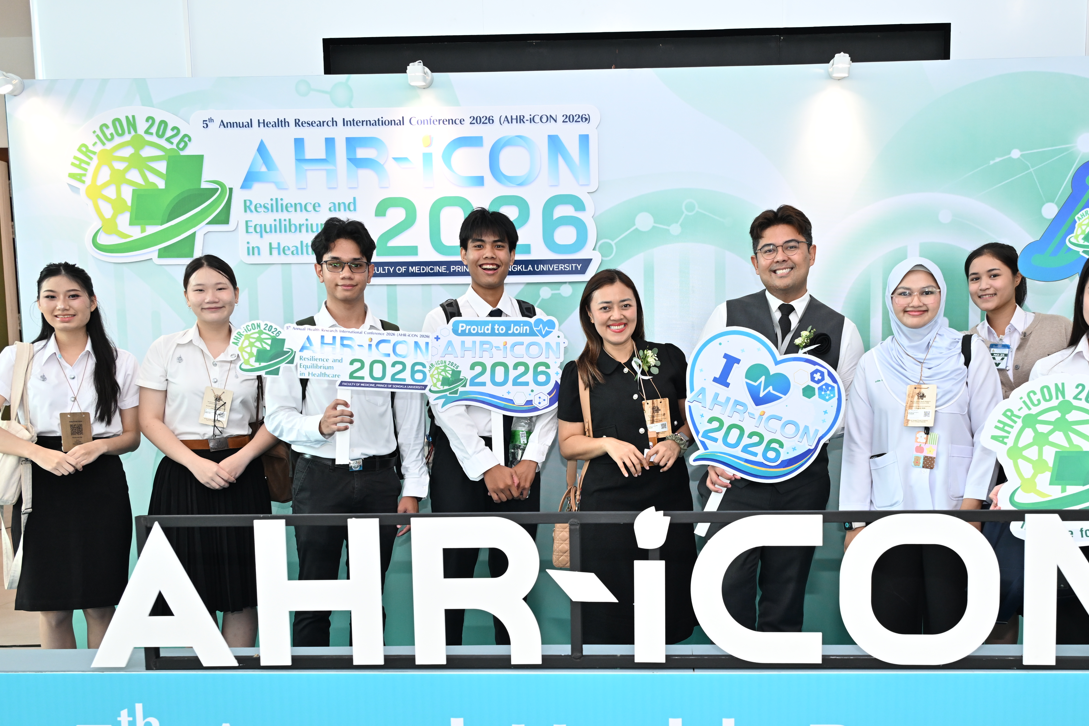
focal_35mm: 35
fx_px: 1048
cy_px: 466
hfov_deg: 54.7
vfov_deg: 37.9
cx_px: 624
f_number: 4
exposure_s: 1/200
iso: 1000
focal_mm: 26.5
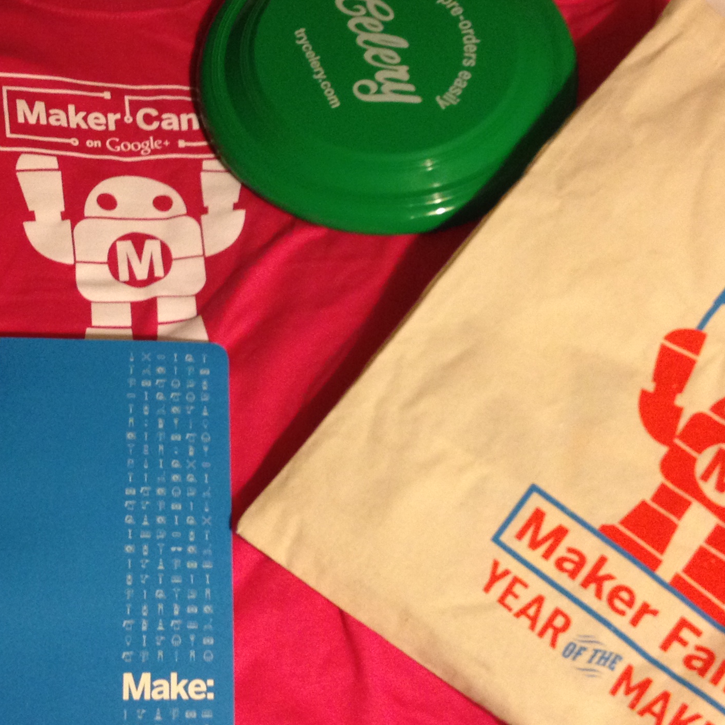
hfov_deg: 24.0
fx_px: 1706
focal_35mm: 72
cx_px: 312
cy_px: 329
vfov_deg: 24.0
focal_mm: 4.28
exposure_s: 1/20
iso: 160
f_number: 2.4
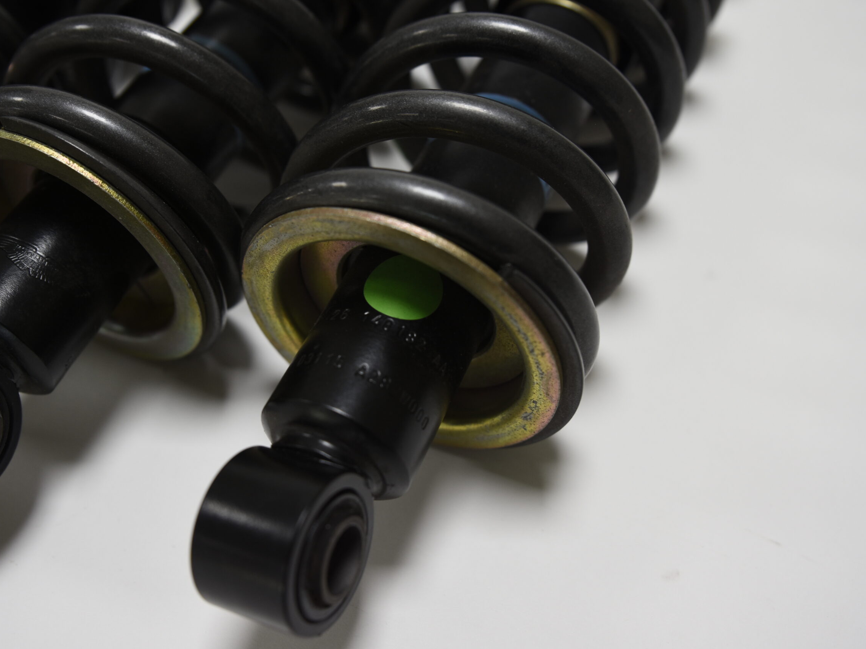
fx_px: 976
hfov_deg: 47.8
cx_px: 379
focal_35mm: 39
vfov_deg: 36.8
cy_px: 325
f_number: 2.8
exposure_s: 1/100
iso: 320
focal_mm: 24
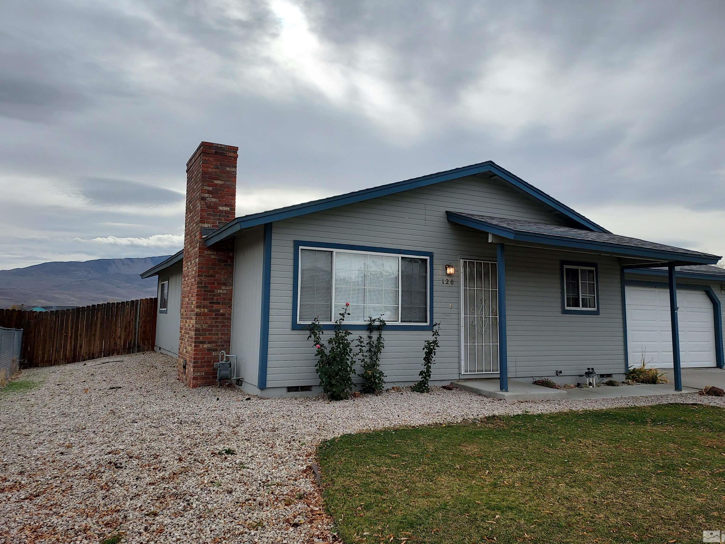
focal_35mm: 25
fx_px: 524
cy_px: 261
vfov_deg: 54.9
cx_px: 373
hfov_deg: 69.4
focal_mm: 4.6
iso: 40
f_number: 1.8
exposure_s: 1/1083
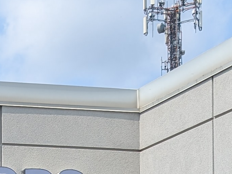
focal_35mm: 143
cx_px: -153
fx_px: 958
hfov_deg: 12.8
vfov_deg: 9.5
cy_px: 377
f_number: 1.68
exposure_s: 1/1119
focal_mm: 6.9
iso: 20
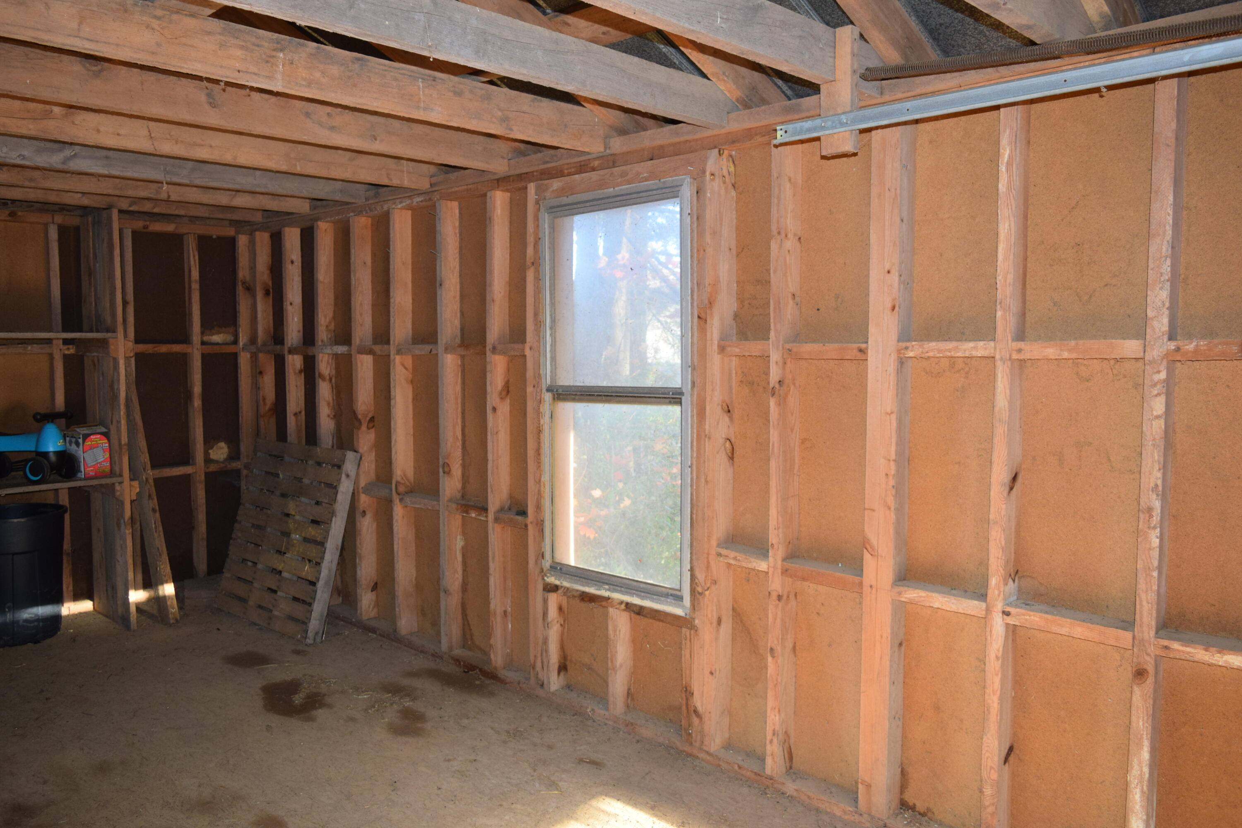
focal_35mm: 27
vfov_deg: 47.9
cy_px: 414
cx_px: 621
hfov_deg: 67.4
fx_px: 931
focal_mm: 18
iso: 800
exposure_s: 1/80
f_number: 4.5
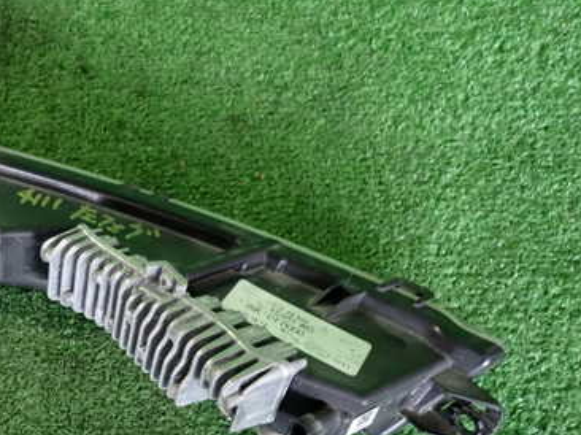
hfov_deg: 44.0
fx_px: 688
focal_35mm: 41
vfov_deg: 34.8
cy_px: 287
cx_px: 130
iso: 400
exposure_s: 1/30
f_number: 2
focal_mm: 4.5
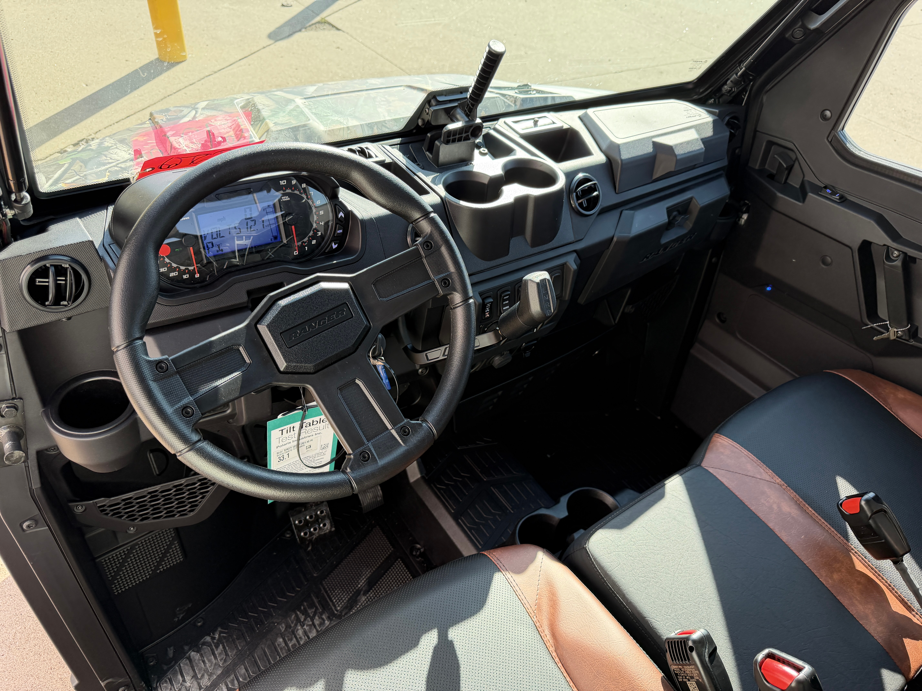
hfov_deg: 71.6
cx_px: 461
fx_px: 639
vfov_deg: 56.8
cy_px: 346
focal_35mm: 24
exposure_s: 1/410
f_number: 1.78
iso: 100
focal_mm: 6.76
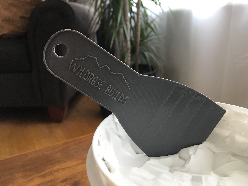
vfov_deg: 48.2
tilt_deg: -16.9
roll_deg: +1.1
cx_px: 124
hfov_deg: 61.7
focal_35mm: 29
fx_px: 208
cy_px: 93
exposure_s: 1/30
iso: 50
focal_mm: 4.15
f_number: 2.2
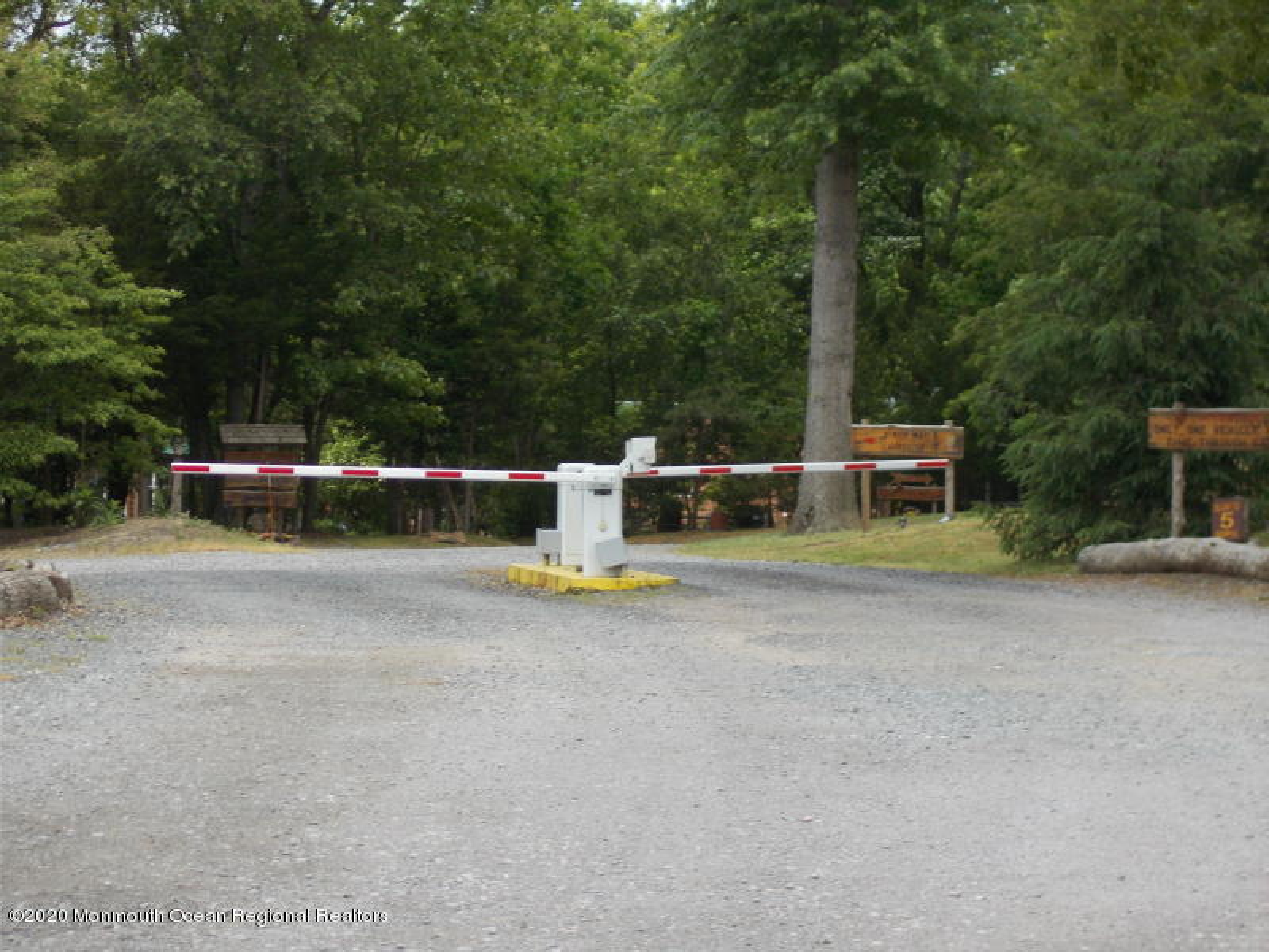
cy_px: 476
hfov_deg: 15.2
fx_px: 4766
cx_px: 634
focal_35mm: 130
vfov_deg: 11.4
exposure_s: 1/160
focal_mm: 23
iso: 80
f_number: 6.5
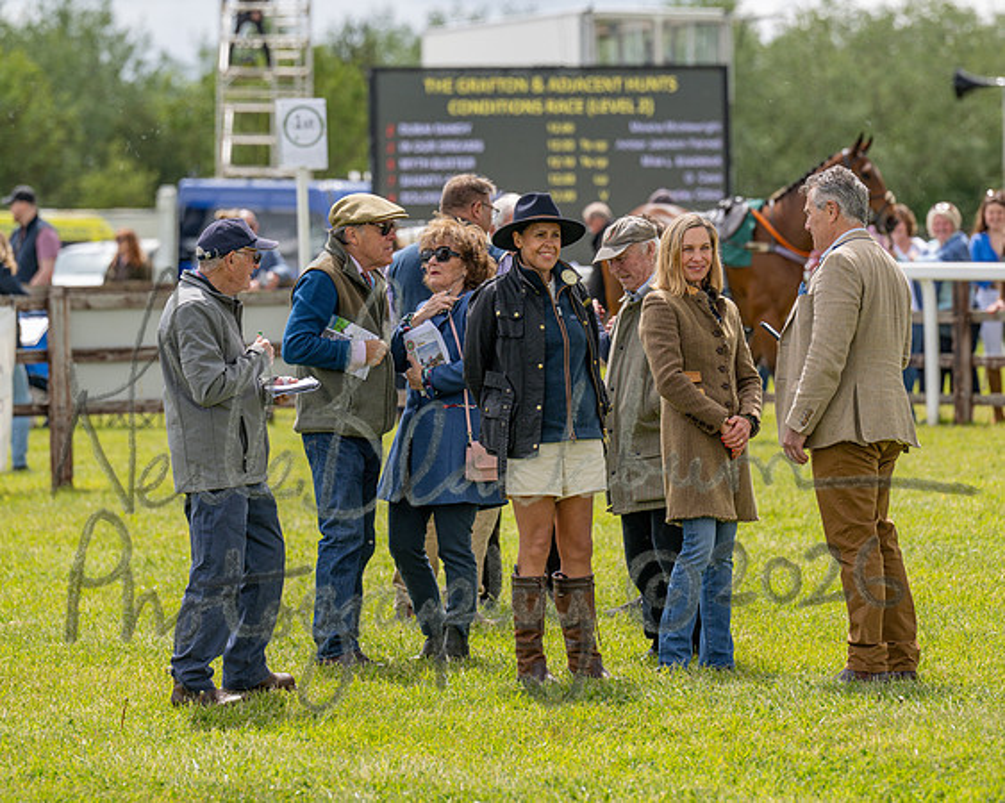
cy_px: 402
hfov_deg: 8.6
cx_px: 502
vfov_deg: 6.9
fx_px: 6697
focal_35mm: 225
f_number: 5
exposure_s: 1/1000
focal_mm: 200
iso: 250
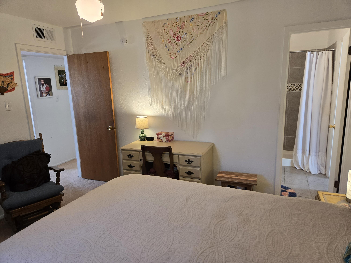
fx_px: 233
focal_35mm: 23
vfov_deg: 58.9
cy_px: 132
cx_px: 176
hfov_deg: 73.9
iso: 160
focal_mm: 5.4
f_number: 1.8
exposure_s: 1/120
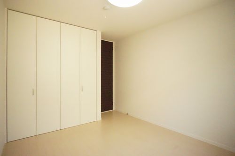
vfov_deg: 53.1
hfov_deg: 73.8
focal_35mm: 24
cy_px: 78
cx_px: 118
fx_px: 157
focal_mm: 16
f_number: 8
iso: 25600
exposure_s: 1/800
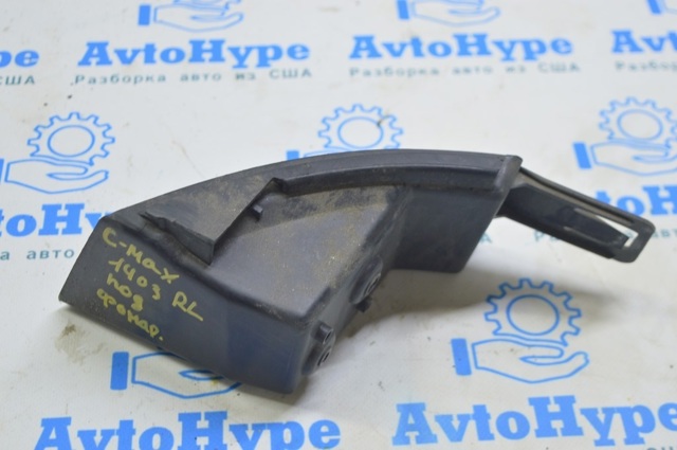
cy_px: 225
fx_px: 1183
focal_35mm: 63
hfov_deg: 31.9
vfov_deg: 21.5
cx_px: 338
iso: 400
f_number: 5.6
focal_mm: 42
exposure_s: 1/20
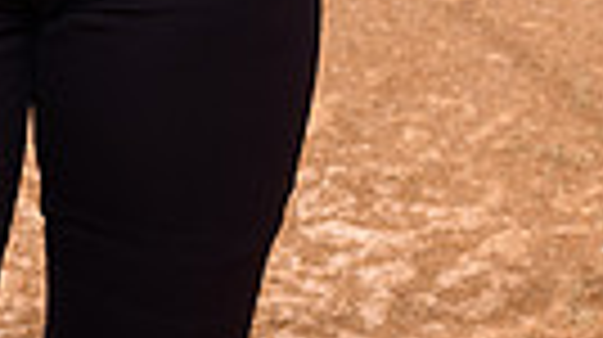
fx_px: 2763
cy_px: -536
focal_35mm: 173
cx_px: 58
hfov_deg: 12.4
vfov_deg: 6.6
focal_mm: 49
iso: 125
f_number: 8
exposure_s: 1/200
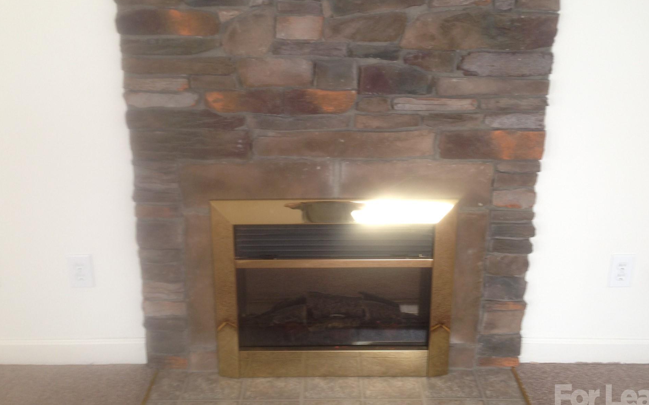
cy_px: 188
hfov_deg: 51.5
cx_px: 335
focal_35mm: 38
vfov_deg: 33.6
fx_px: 672
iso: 50
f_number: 2.4
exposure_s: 1/20
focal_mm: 4.12
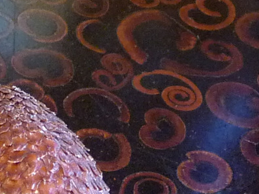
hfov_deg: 11.5
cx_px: -115
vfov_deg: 8.8
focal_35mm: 165
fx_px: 1234
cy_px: 263
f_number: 3.5
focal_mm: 5.3
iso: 400
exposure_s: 1/8
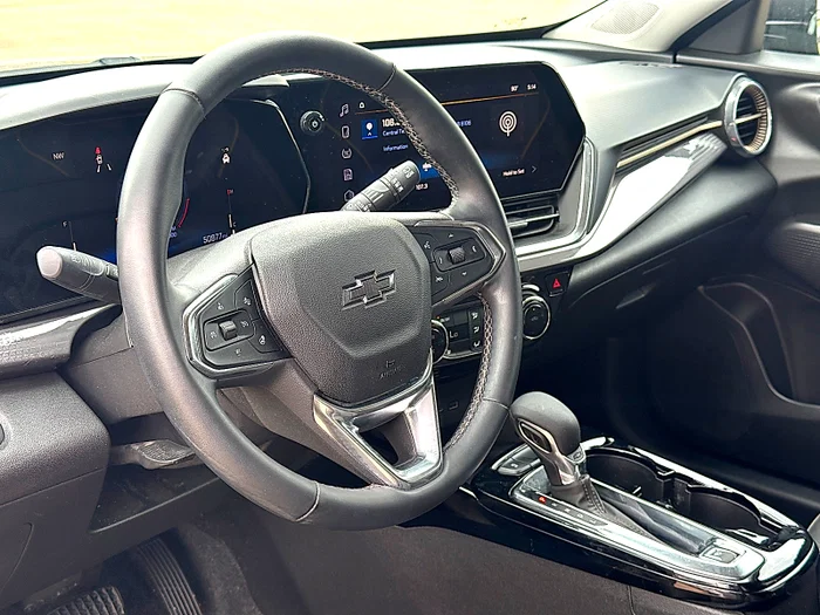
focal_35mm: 48
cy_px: 308
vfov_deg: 30.3
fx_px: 1137
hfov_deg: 39.7
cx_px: 410
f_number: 1.78
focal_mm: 6.86
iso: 80
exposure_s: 1/172
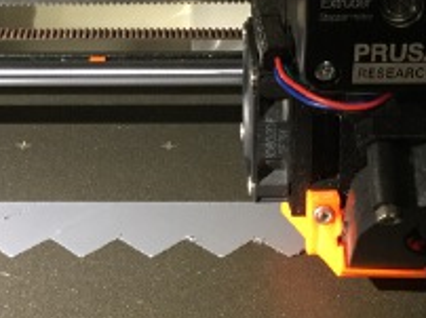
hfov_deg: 23.8
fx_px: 1008
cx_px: 153
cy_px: 84
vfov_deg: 17.9
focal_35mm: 82
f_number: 2.4
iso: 200
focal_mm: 3.3
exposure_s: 1/20
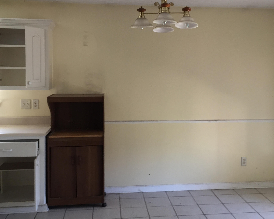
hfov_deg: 41.0
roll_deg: -1.2
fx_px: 365
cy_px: 100
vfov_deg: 33.4
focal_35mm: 45
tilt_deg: -2.0
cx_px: 158
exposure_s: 1/30
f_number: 2.2
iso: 80
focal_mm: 4.15
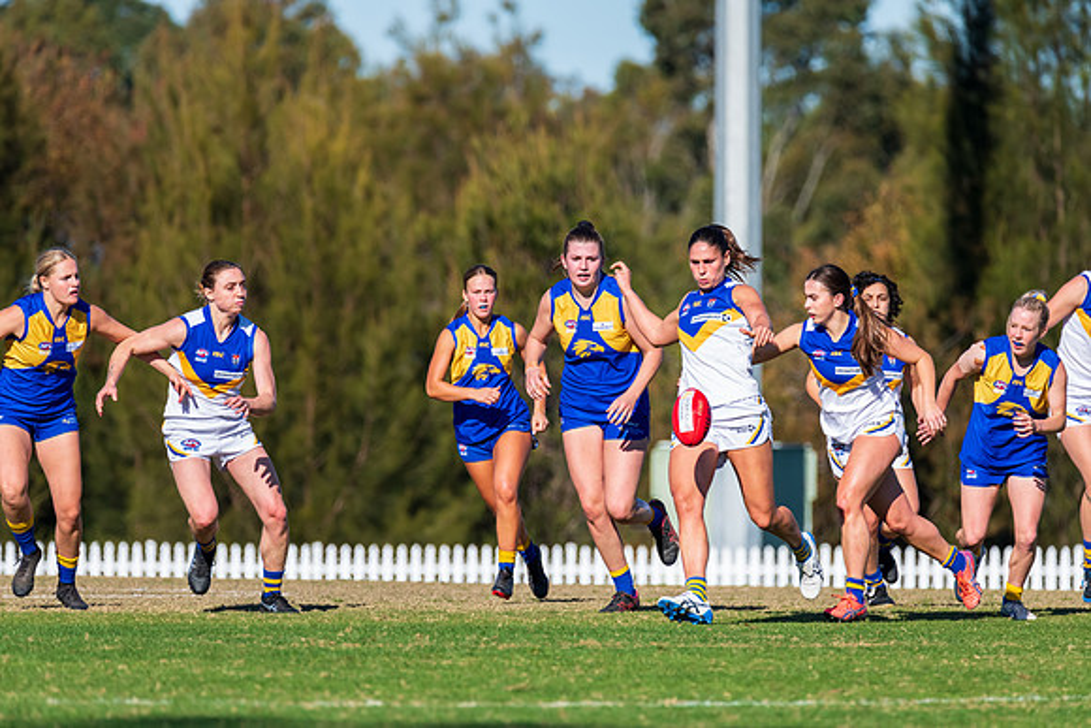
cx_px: 546
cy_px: 364
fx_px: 15156
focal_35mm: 500
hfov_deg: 4.1
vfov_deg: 2.8
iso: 800
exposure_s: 1/2000
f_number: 9
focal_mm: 500
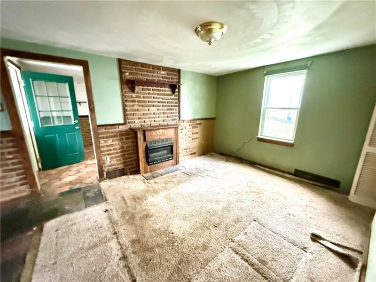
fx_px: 152
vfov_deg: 85.7
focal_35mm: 14
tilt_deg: -14.3
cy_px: 141
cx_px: 188
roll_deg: +1.6
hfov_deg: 102.1
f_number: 2.2
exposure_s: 1/60
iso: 1250
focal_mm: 2.22
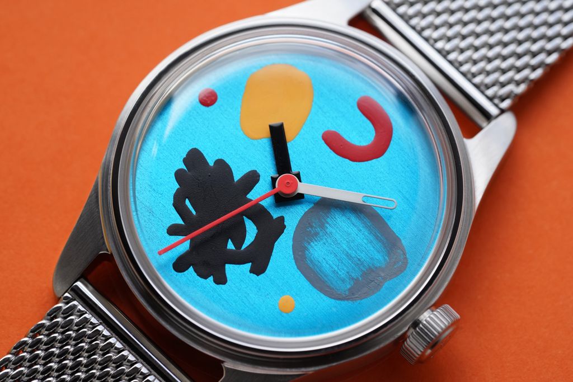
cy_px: 191
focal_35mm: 90
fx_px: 1433
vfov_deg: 15.2
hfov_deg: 22.6
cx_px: 286
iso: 1600
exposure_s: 1/250
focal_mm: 90
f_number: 8
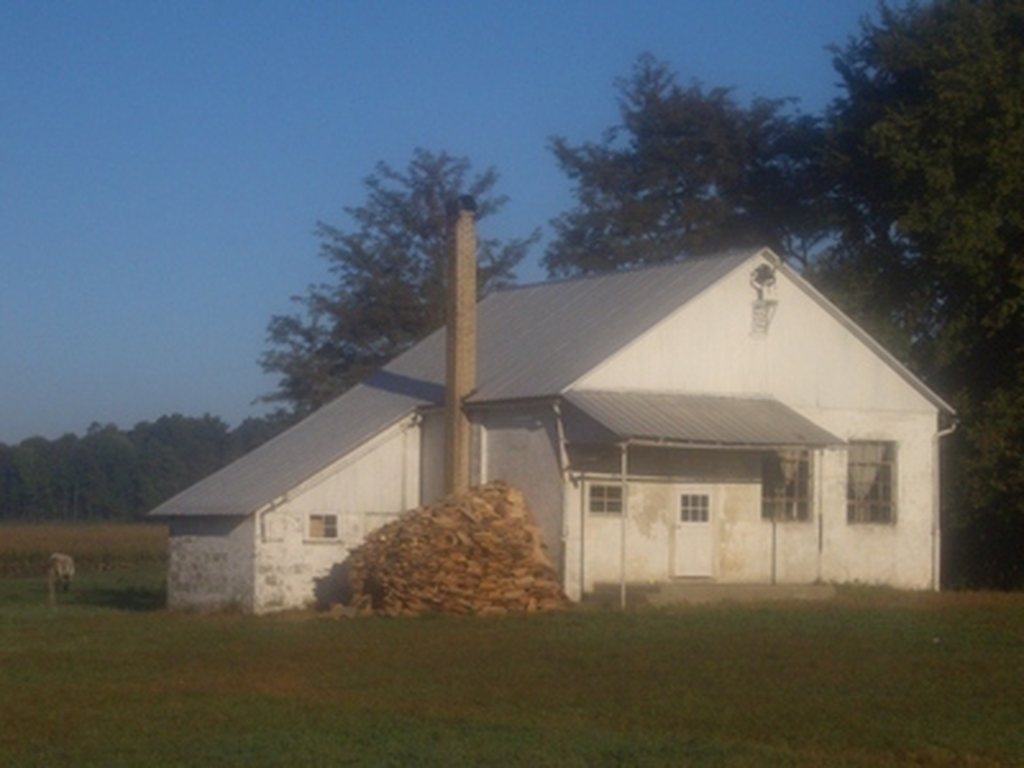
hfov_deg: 22.3
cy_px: 384
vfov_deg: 16.8
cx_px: 512
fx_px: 2603
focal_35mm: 88
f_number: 7
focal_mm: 14.6
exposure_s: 1/1600
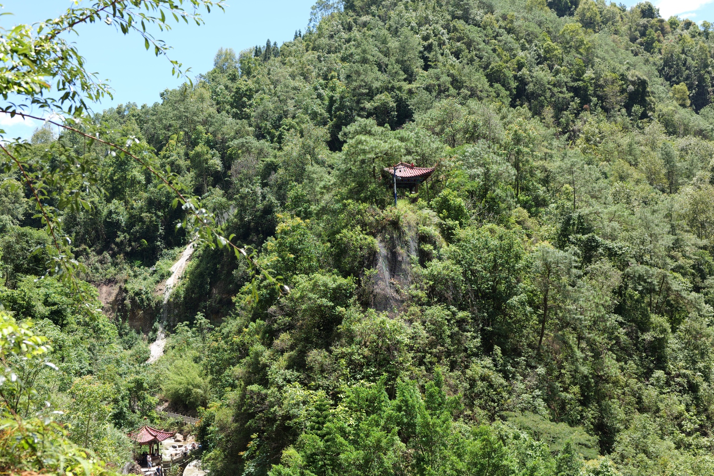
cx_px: 357
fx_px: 793
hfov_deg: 48.5
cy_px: 238
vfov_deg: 33.4
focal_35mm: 40
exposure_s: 1/200
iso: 100
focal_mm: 40
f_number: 4.5
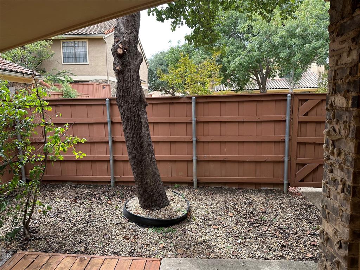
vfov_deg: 56.8
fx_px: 250
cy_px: 135
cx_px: 180
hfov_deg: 71.6
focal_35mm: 24
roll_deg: +0.2
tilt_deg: -7.6
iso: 80
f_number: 1.78
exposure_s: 1/734
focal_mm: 6.86
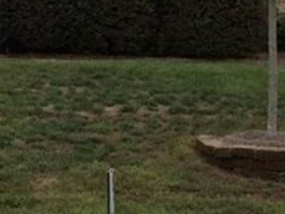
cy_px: -114
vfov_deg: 10.0
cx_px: -113
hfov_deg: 13.2
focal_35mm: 143
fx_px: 1178
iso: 32
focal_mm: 3.3
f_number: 2.4
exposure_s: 1/1634
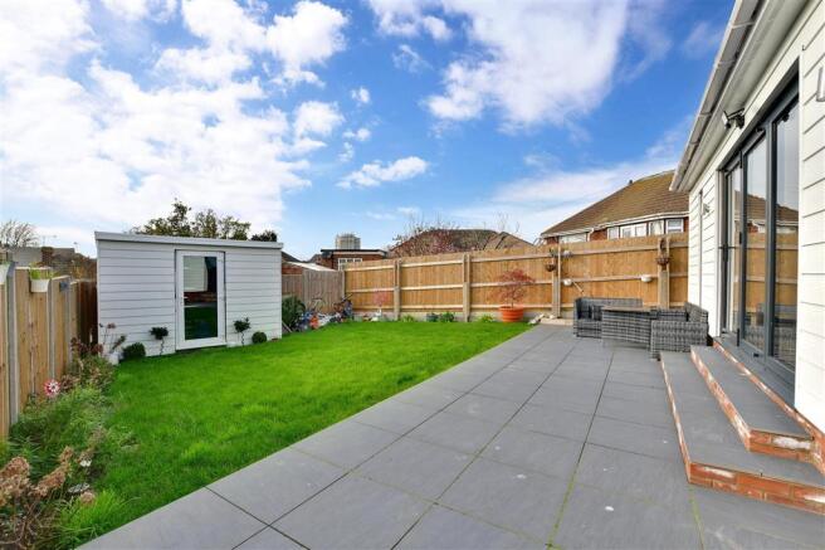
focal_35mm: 15
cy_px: 275
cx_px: 412
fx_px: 344
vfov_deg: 77.3
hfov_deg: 100.4
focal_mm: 10
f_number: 8
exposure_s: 1/400
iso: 100
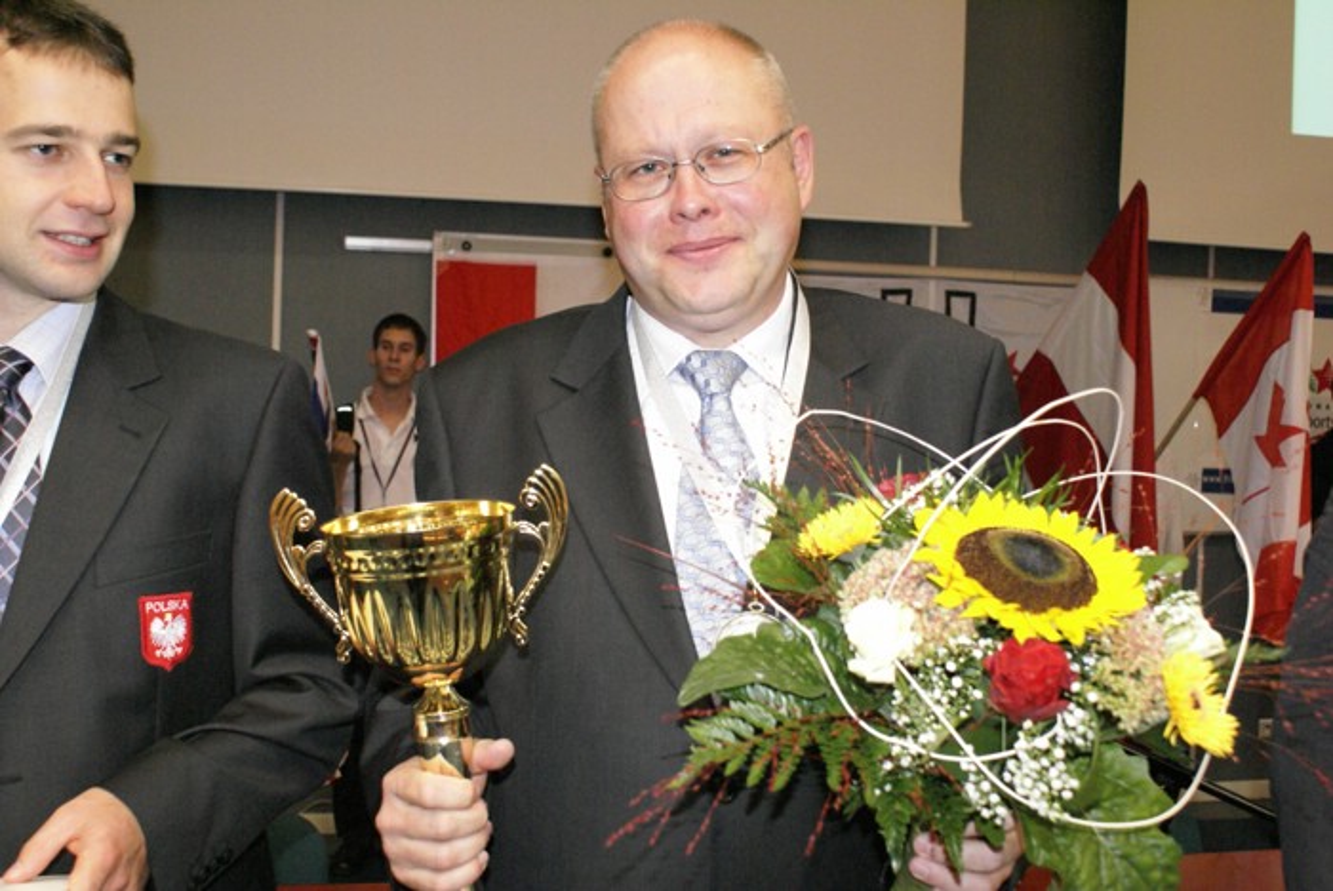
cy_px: 446
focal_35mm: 39
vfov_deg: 34.3
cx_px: 666
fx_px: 1445
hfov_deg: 49.5
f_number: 5.6
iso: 1600
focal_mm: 26
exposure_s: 1/20
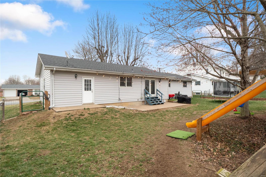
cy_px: 88
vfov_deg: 67.4
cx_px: 133
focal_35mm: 18
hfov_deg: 90.0
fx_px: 133
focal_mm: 9
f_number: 8
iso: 400
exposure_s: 1/50
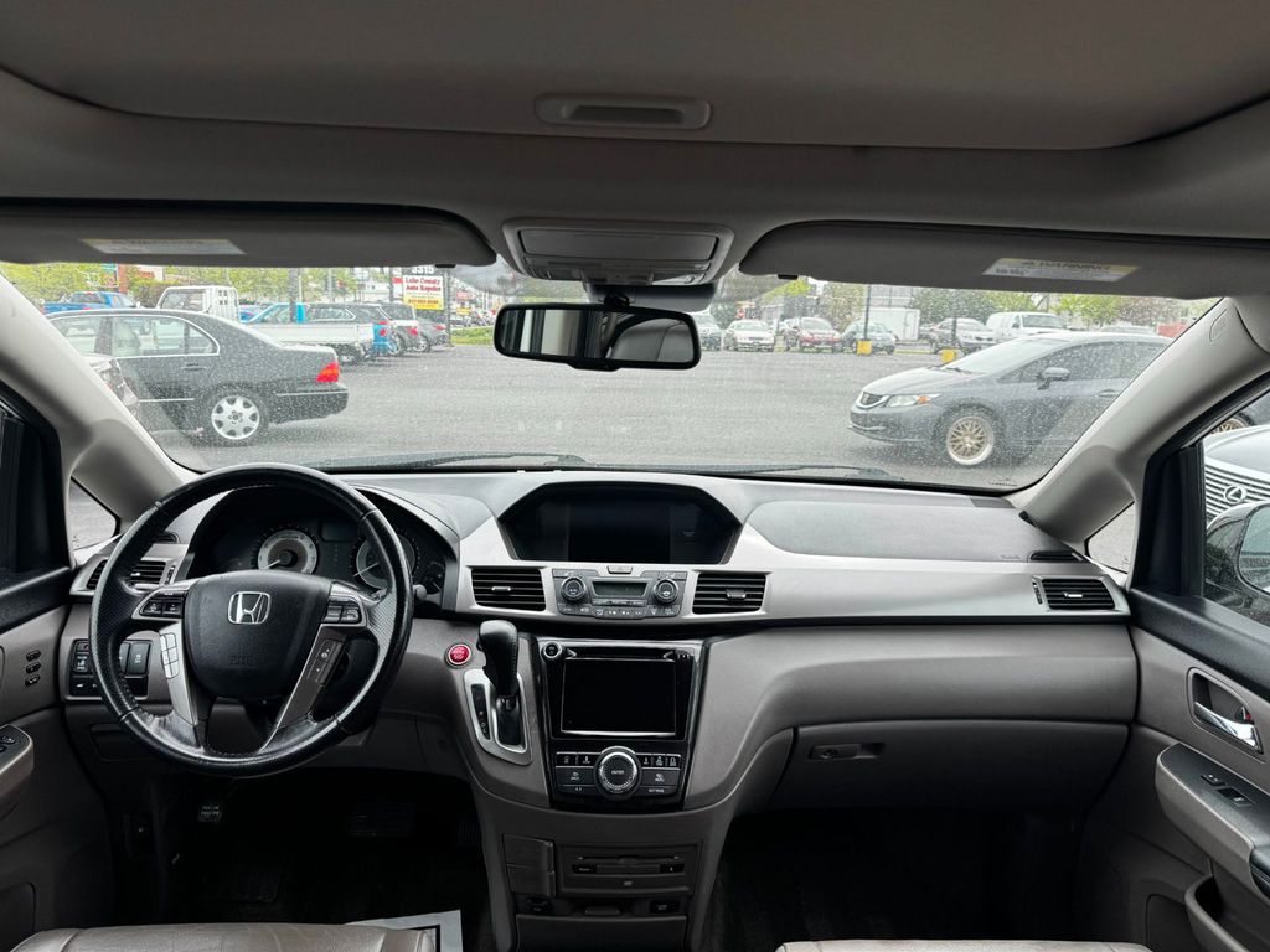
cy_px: 476
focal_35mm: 24
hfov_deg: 71.6
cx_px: 635
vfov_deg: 56.8
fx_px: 881
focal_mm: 6.76
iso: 80
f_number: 1.78
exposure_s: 1/700
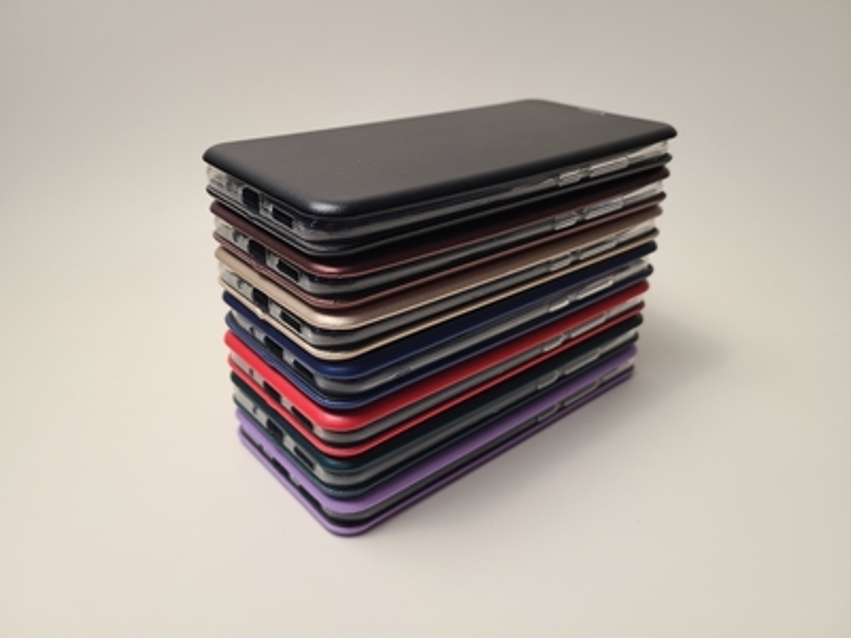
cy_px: 319
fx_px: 639
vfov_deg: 53.1
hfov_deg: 67.3
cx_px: 426
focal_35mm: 26
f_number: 1.8
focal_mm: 5.4
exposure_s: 1/50
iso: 64
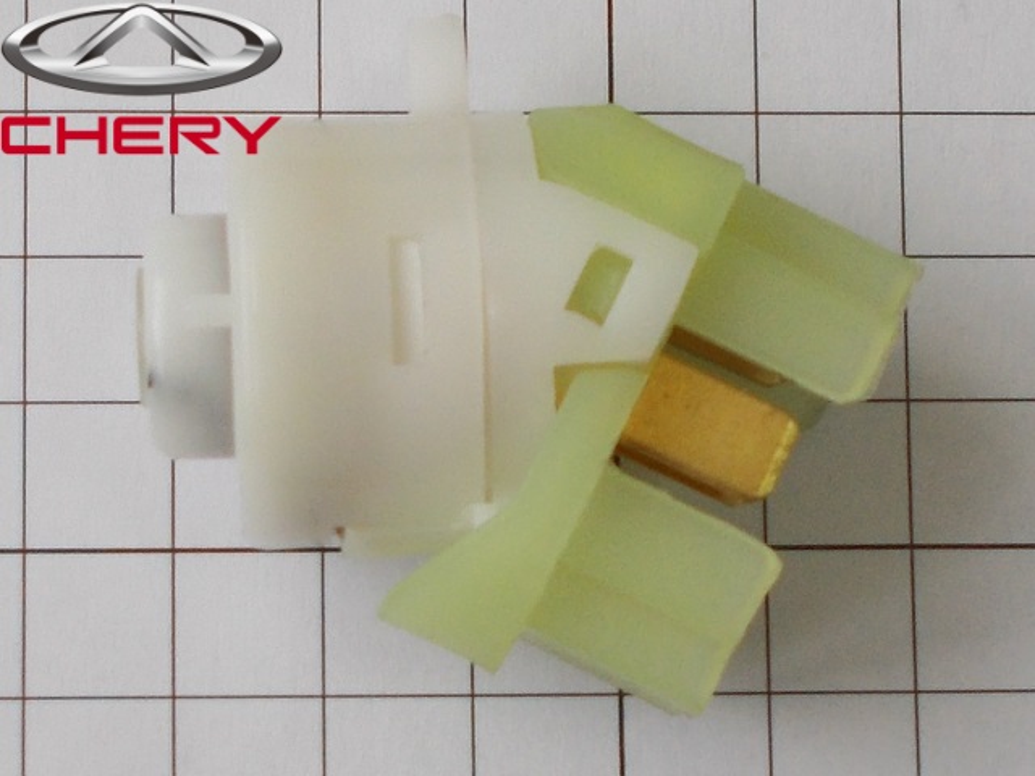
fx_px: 1017
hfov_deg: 54.0
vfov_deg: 41.8
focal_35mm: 34
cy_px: 388
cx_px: 518
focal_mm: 6
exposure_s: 1/100
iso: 80
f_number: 3.6
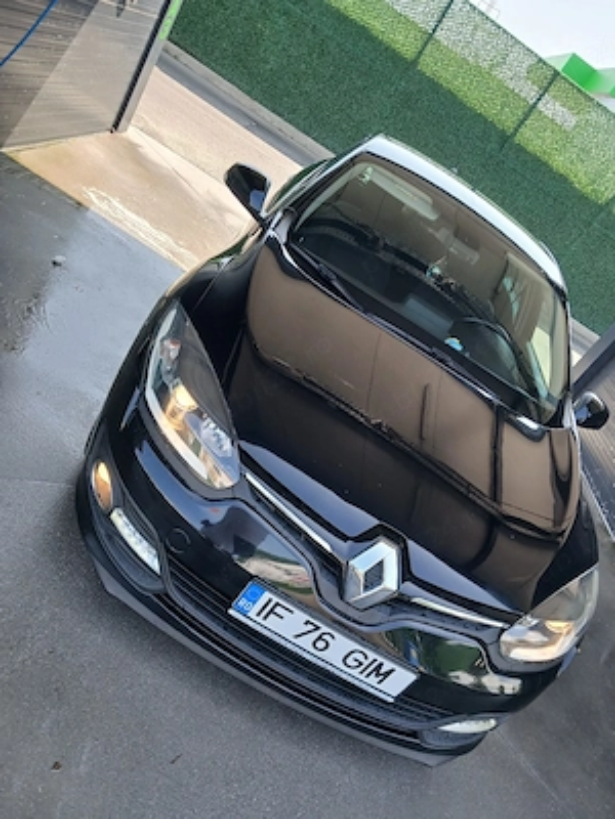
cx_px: 308
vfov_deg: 65.3
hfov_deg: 51.4
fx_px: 640
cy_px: 410
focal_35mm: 27
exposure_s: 1/101
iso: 32
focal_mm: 3.98
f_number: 1.8
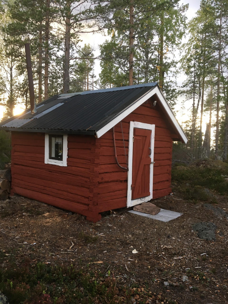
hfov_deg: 48.2
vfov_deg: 61.7
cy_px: 152
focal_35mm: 29
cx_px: 114
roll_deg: -1.7
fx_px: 255
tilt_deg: -2.3
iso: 32
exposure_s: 1/33
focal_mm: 4.15
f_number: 2.2
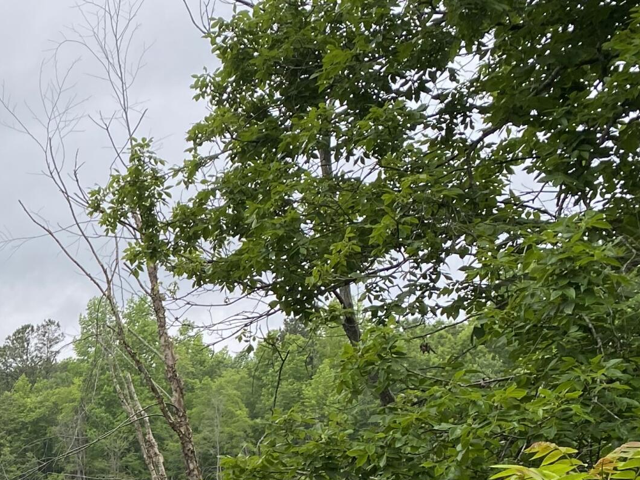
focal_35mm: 74
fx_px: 1368
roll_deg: -2.1
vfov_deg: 19.0
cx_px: -169
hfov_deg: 23.6
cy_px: 547
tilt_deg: -3.6
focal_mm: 4.25
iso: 32
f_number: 1.8
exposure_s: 1/762
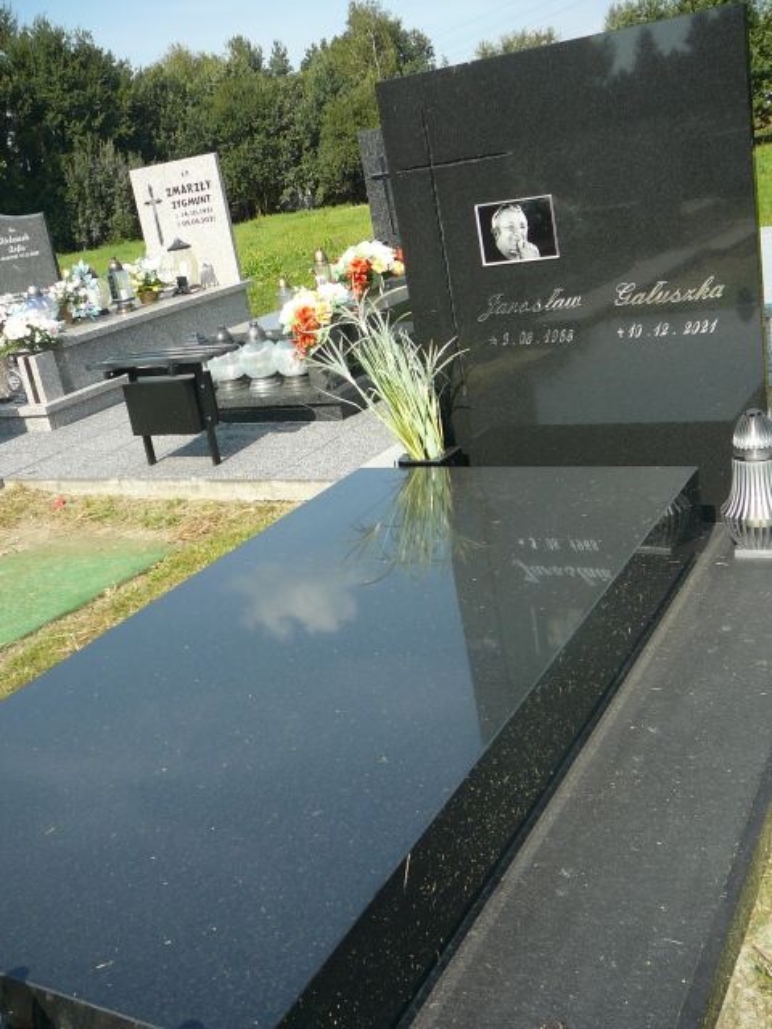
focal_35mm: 35
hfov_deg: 40.7
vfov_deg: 52.6
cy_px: 514
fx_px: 1041
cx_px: 386
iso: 80
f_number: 2.8
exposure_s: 1/640
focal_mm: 5.2
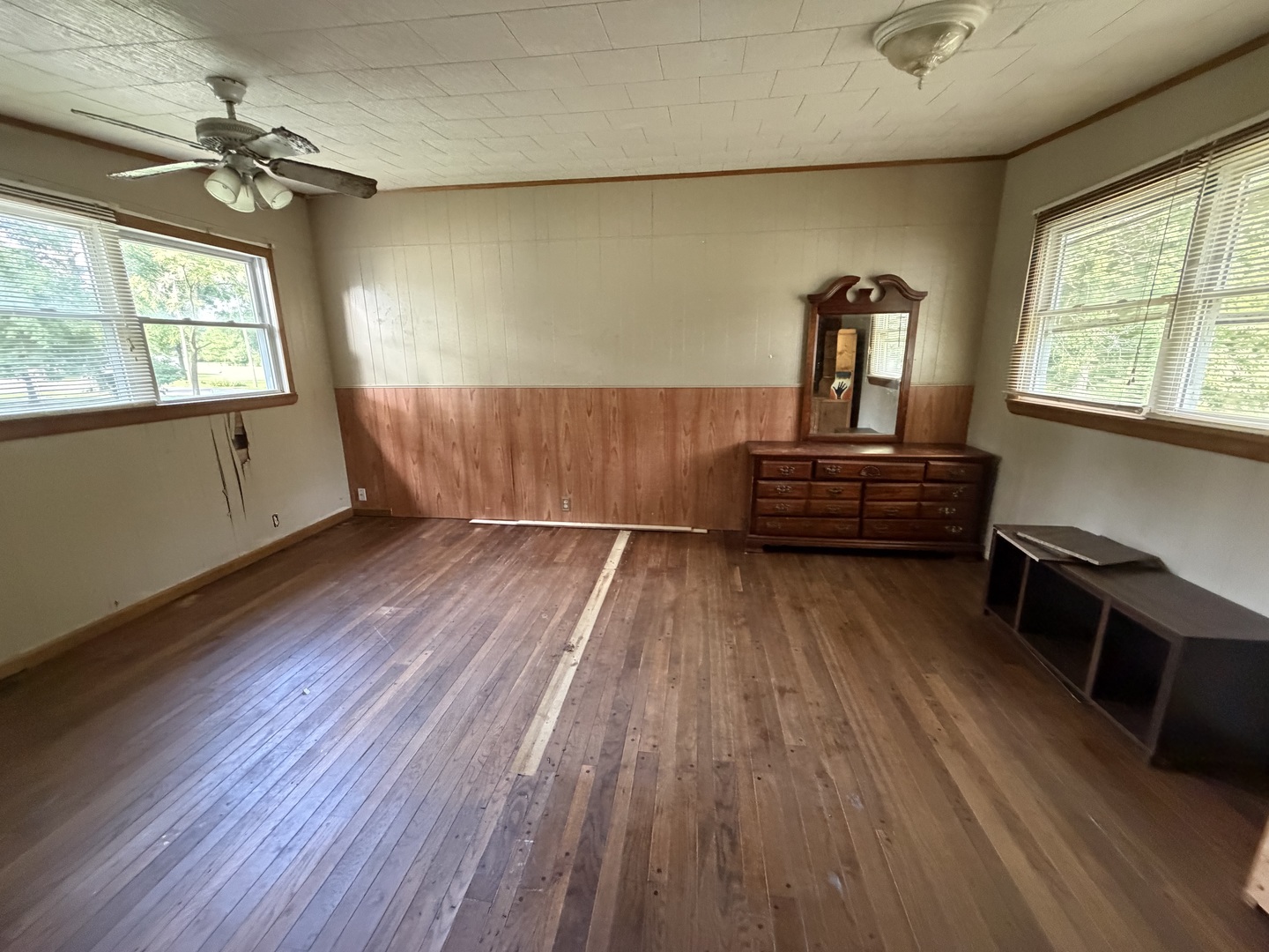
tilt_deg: -14.6
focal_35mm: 14
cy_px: 476
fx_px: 513
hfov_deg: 102.1
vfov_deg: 85.7
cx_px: 634
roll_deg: +2.6
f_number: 2.2
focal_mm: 2.22
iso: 640
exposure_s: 1/60
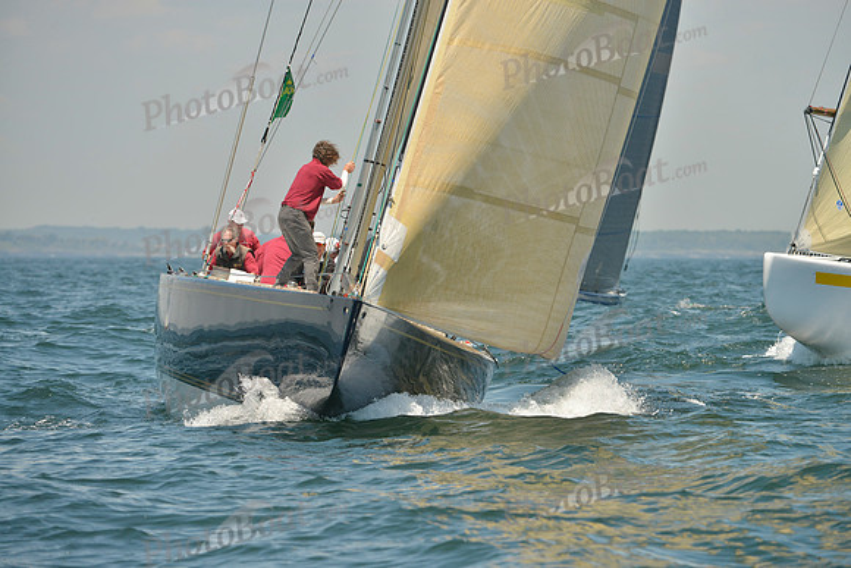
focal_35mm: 280
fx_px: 6620
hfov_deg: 7.4
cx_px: 426
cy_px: 284
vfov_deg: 4.9
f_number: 6.3
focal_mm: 280
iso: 280
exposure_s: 1/1250
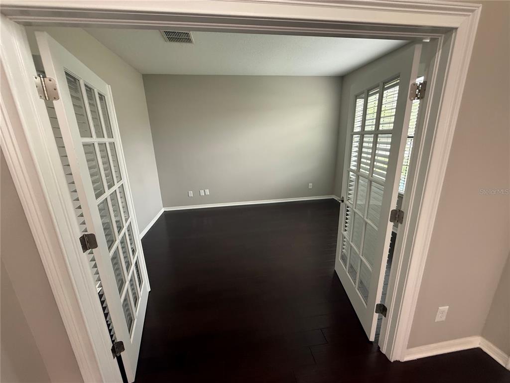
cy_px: 192
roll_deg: +2.2
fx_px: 206
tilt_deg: -11.4
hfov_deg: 102.1
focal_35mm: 14
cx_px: 255
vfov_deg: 85.7
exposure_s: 1/60
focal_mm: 2.22
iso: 200
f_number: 2.2
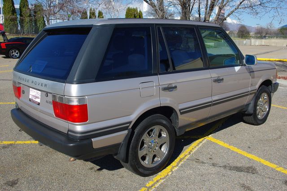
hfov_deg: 55.8
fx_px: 271
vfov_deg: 38.9
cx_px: 144
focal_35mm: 34
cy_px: 96
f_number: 8
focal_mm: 23.13
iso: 100
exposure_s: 1/350
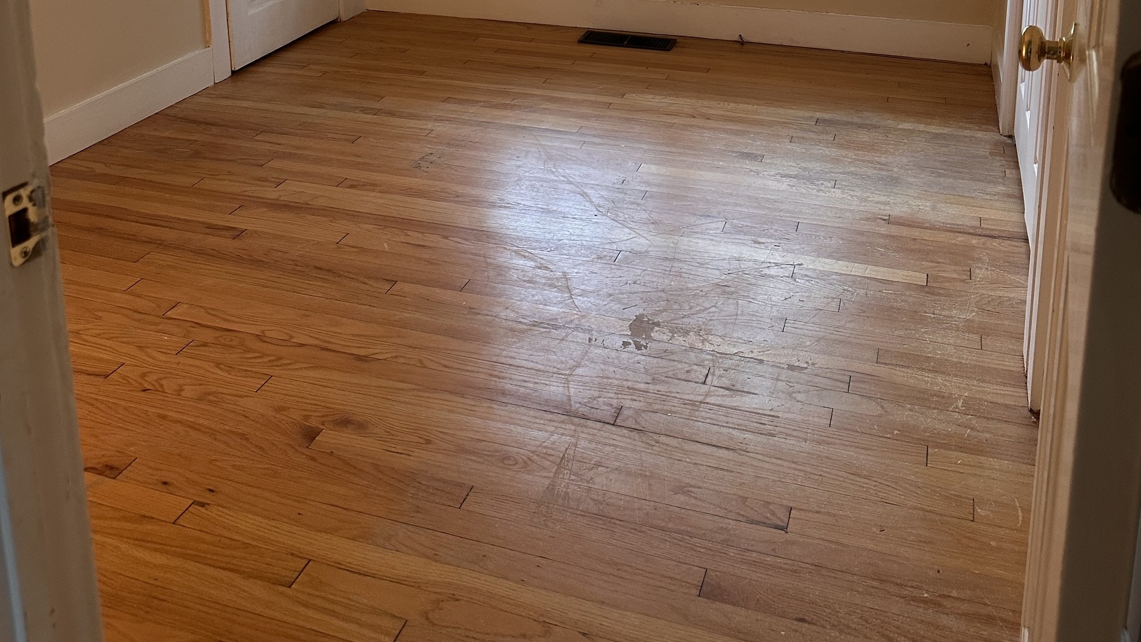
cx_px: 572
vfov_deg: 30.6
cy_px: -42
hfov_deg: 56.6
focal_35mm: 35
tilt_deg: -10.0
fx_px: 1059
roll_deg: -0.1
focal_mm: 6.86
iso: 250
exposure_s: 1/60
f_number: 1.78
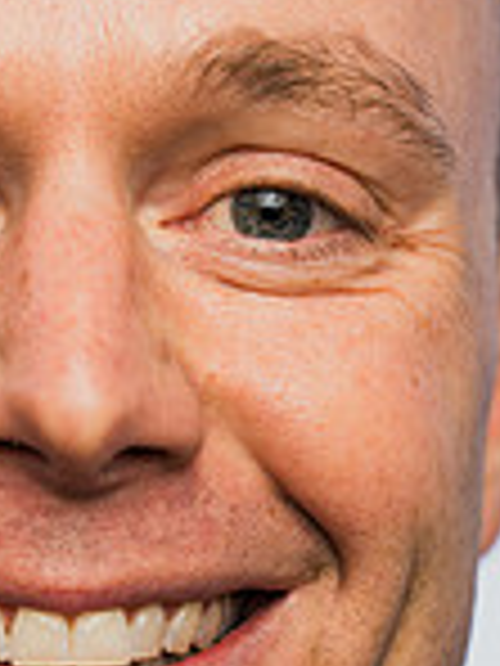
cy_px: 405
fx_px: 3717
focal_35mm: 193
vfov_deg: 10.2
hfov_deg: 7.7
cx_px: 68
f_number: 4
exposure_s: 1/250
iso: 100
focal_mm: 66
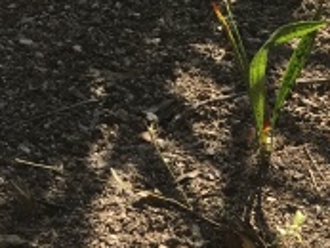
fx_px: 1278
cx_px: 639
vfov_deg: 10.3
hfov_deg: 13.0
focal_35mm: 134
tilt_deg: -49.3
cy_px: 486
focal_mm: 4.15
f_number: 2.2
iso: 25
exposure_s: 1/864
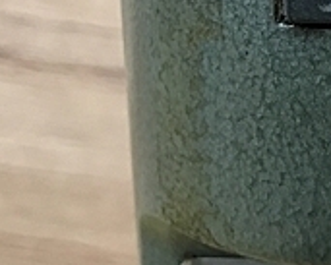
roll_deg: -1.4
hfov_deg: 17.6
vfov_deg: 14.8
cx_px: 434
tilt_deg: -15.9
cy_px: -12
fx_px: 1000
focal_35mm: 102
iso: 40
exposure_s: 1/15
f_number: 1.8
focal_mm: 3.99
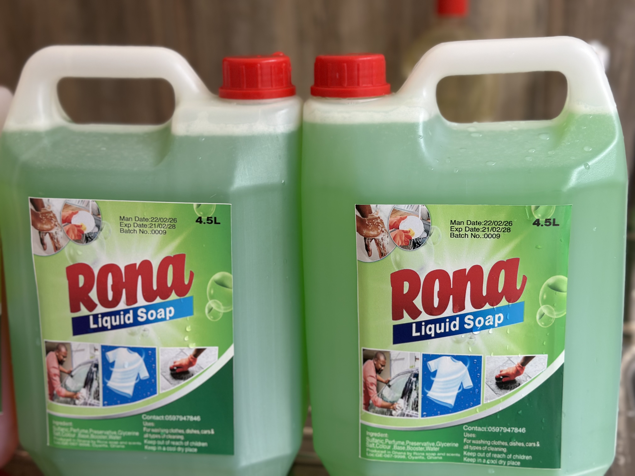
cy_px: 238
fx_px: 881
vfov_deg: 30.3
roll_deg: +1.8
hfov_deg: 39.7
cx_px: 318
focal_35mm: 48
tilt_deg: -16.5
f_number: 1.78
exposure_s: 1/184
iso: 80
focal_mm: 6.86
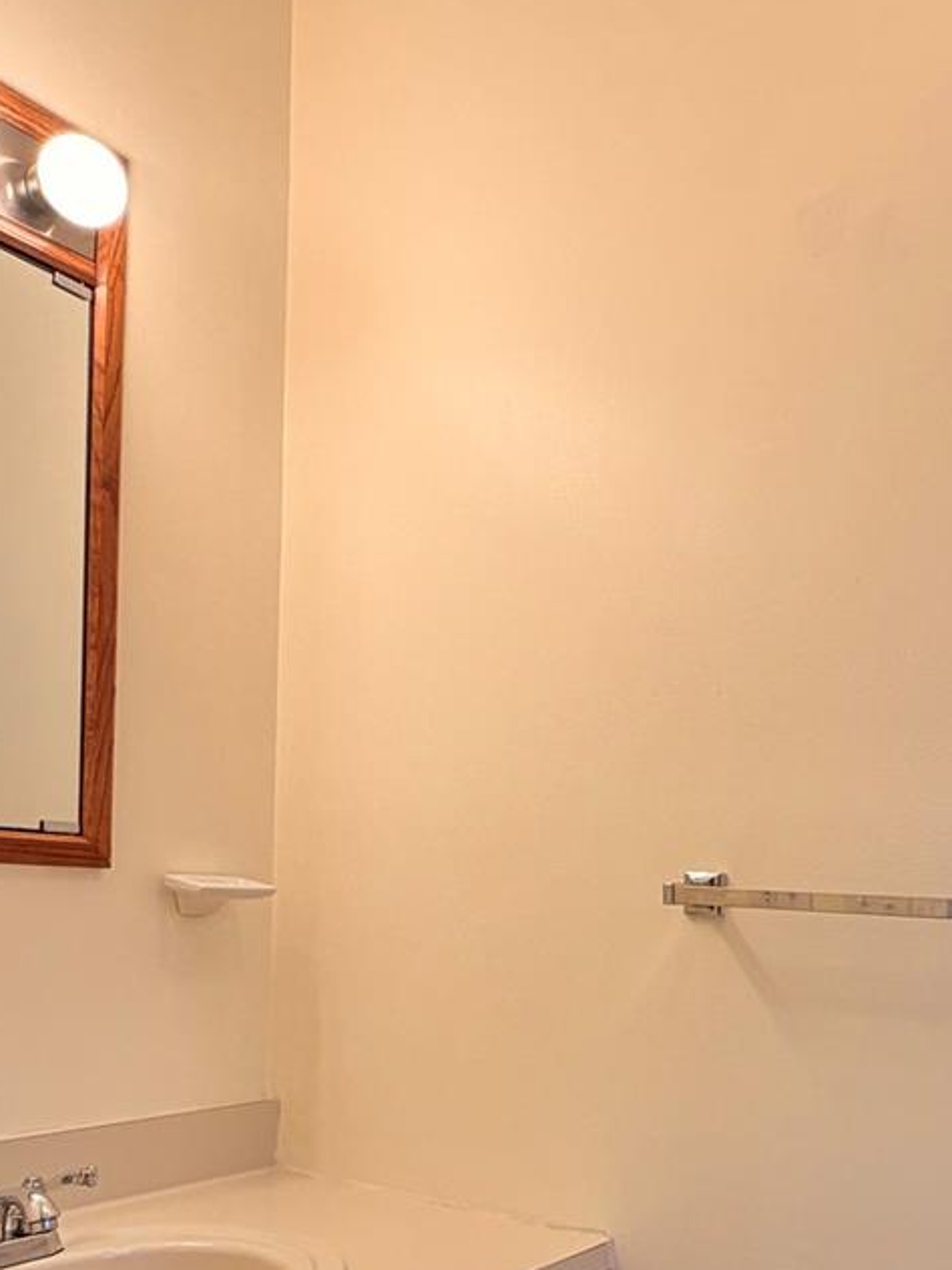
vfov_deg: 51.4
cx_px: 759
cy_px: 971
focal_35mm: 34
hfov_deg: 40.1
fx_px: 1247
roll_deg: -3.4
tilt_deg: -3.0
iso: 64
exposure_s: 1/120
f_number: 2.2
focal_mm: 2.22
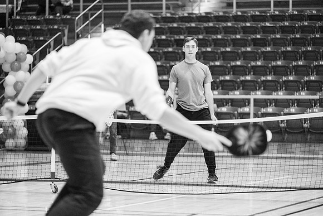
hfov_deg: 15.2
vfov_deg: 10.2
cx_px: 162
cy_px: 108
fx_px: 1211
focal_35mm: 135
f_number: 2.8
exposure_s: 1/500
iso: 5000
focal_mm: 135
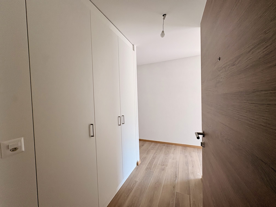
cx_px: 138
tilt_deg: -1.2
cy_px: 104
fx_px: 112
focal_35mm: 14
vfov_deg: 85.7
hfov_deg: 102.1
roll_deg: +2.2
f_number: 2.2
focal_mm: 2.22
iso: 160
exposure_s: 1/100
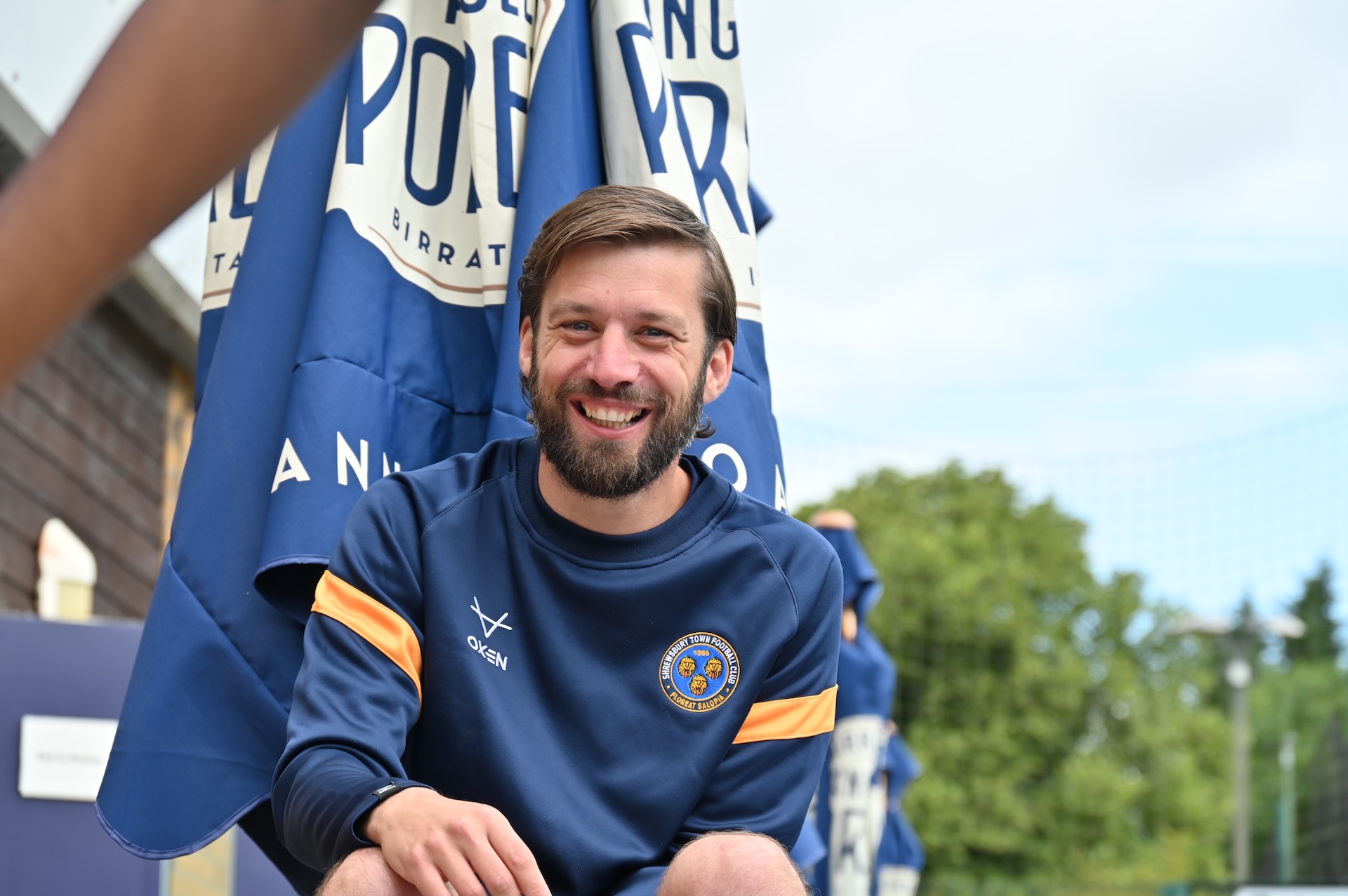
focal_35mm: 101
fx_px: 3779
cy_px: 448
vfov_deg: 13.5
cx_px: 674
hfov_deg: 20.2
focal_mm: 101
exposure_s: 1/250
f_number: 6.3
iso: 160
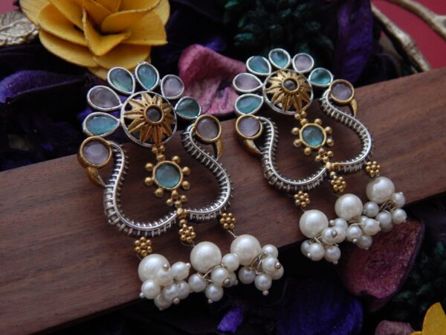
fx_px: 554
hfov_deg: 43.9
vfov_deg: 33.6
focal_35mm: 43
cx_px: 223
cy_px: 168
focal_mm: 7.7
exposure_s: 1/15
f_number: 3.6
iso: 400
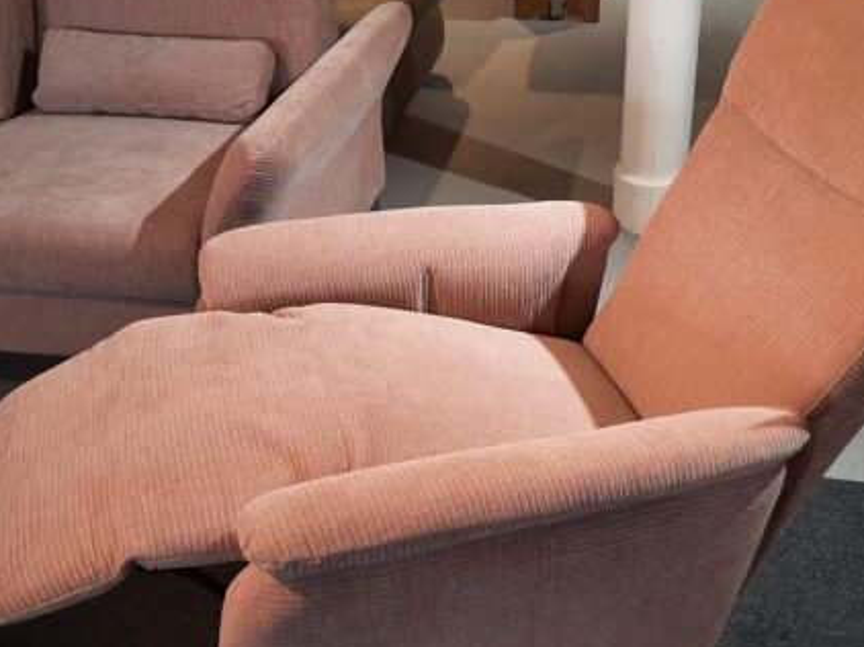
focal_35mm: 37
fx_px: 923
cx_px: 543
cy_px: 334
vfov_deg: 38.6
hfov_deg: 49.6
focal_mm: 3.93
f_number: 1.7
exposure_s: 1/50
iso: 50
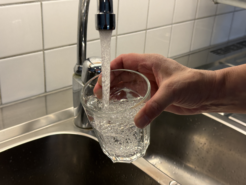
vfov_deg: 30.3
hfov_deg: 39.7
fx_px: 341
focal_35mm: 48
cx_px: 123
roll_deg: -4.1
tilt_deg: -31.4
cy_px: 92
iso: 50
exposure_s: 1/127
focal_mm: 6.76
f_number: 1.78
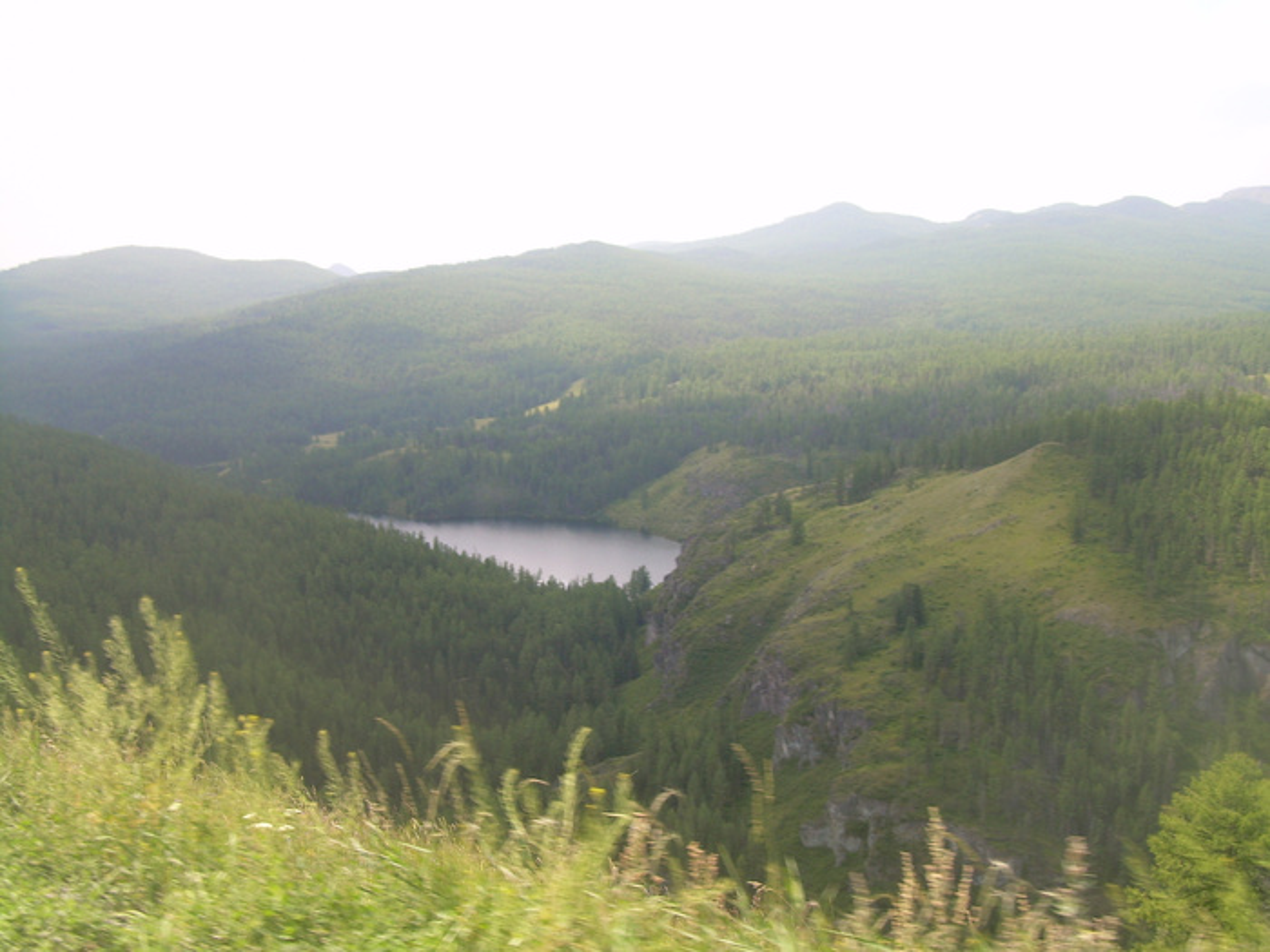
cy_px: 476
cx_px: 635
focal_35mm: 38
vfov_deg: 37.7
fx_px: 1394
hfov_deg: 49.0
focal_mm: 6.3
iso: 50
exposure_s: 1/136
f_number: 4.6
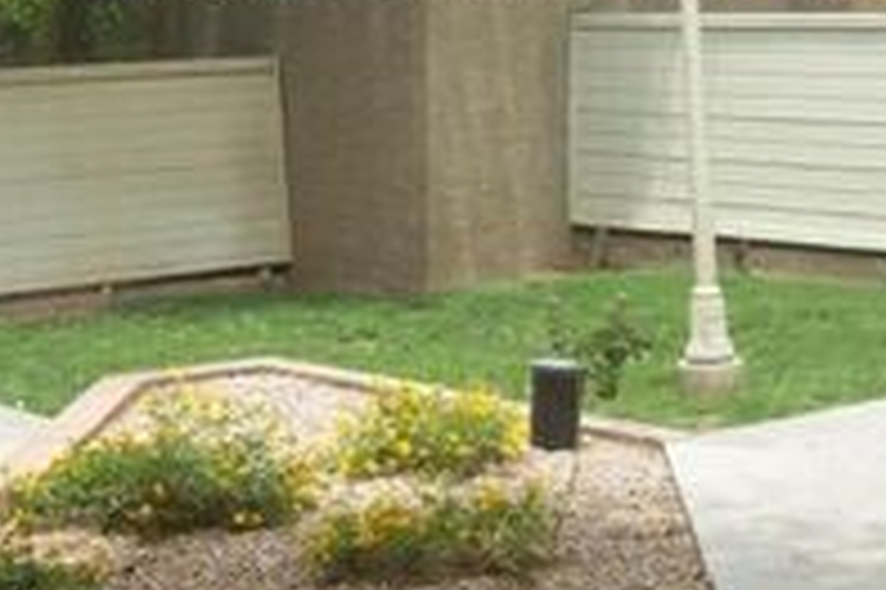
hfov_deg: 21.4
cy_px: 414
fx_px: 2336
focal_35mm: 95
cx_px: 310
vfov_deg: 14.3
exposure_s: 1/244
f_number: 4.8
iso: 80
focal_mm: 6
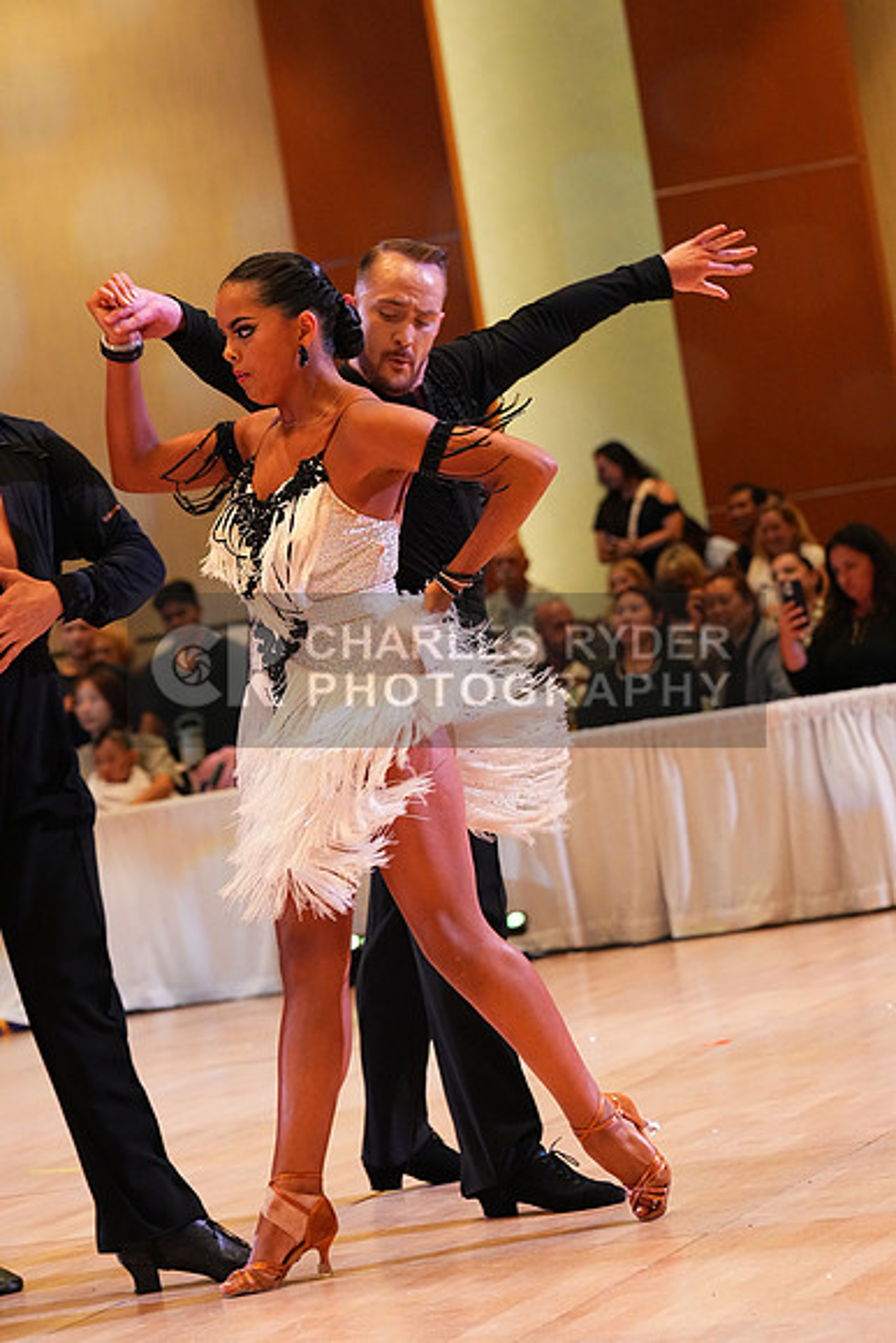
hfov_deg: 11.7
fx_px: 4365
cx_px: 448
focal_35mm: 117
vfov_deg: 17.5
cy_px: 672
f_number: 5
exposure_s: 1/320
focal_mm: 117
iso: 5000
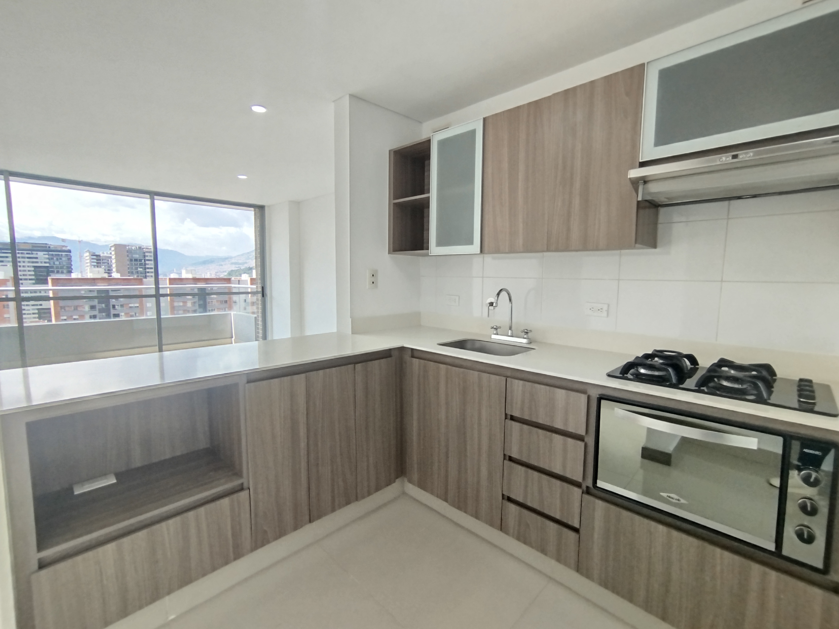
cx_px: 420
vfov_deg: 81.7
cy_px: 314
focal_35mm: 15
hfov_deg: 98.2
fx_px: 364
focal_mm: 1.65
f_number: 2.2
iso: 50
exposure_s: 1/40
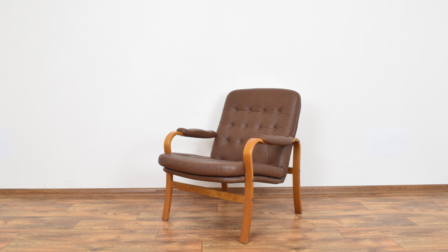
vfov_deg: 40.1
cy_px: 145
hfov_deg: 66.1
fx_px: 345
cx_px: 222
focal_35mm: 29
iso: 100
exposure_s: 5
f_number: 22
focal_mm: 18
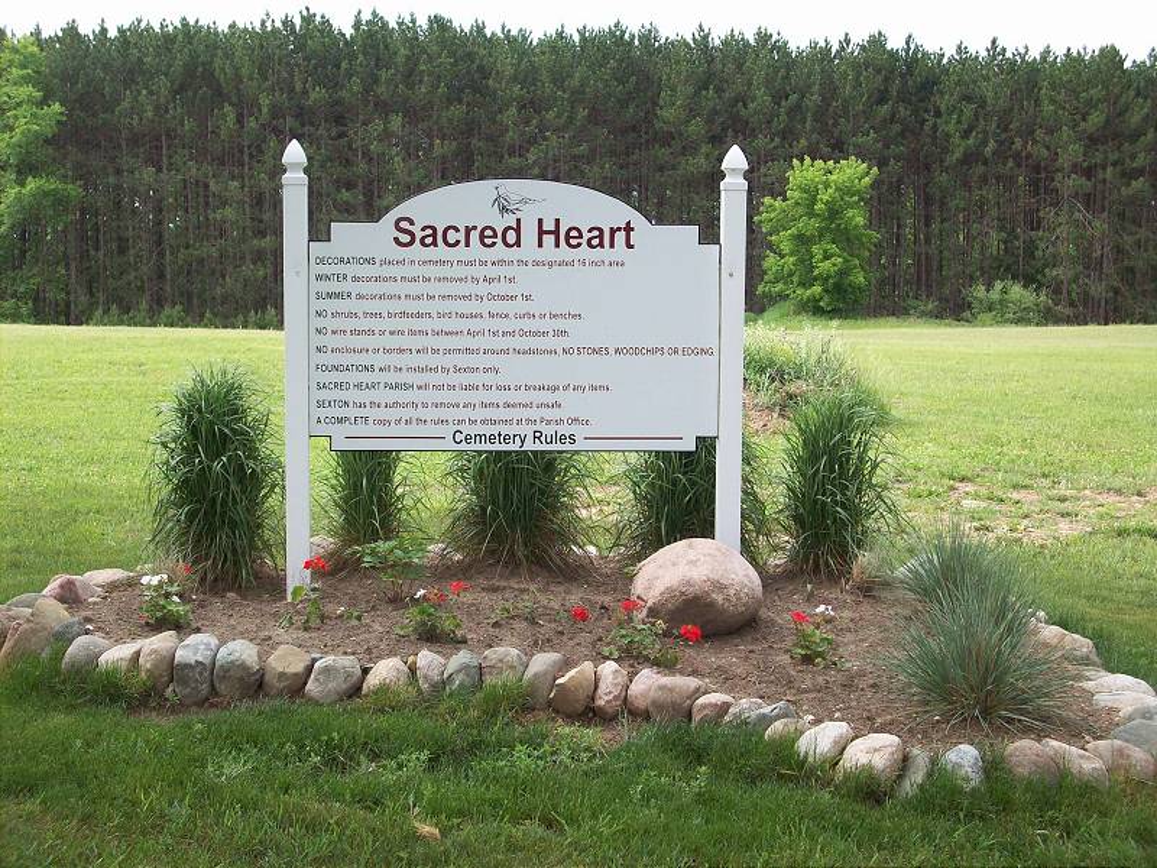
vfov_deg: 27.0
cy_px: 434
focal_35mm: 54
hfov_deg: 35.5
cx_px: 578
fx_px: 1805
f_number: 3.4
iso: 80
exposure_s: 1/307
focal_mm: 9
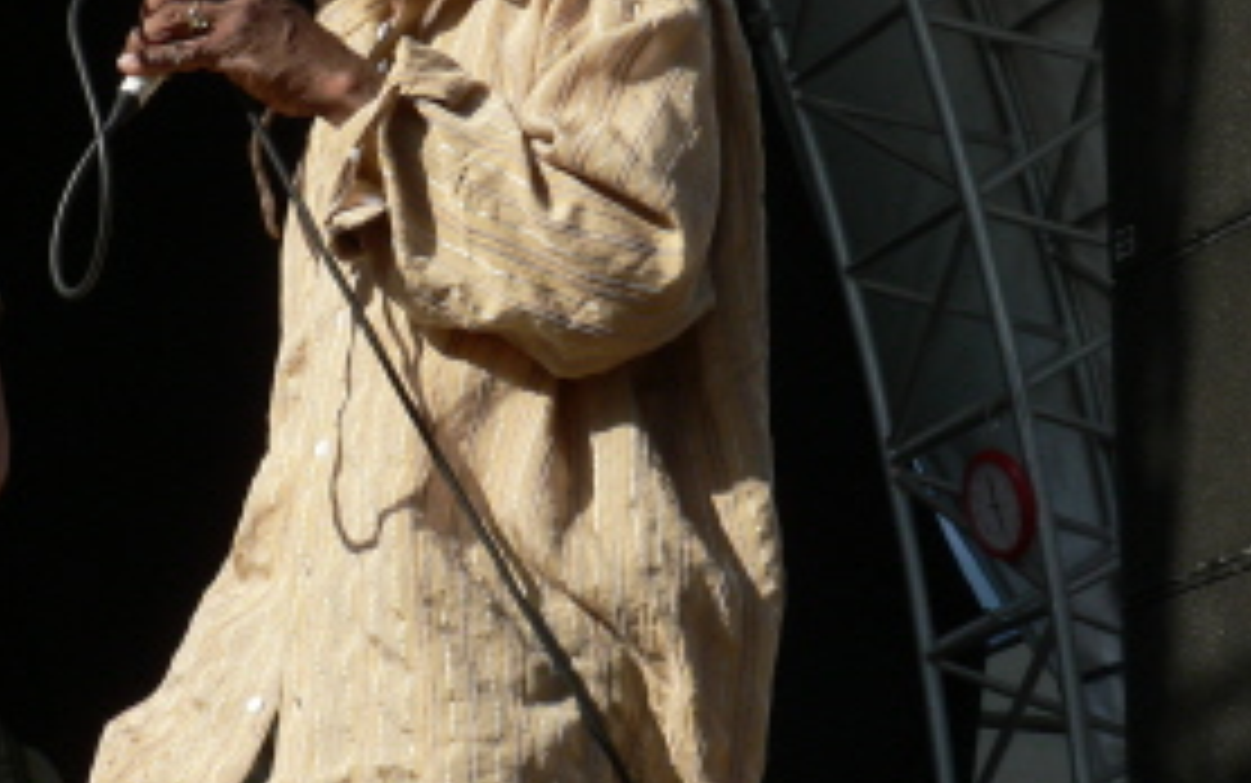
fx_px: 4127
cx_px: 504
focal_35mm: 121
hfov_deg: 17.2
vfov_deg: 10.8
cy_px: 430
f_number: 4.5
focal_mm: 12
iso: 64
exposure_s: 1/400
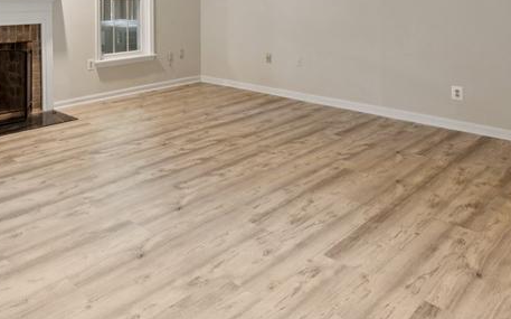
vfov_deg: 35.4
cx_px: 126
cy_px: -5
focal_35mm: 32
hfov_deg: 56.7
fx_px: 445
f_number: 8
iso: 200
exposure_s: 1/3.33
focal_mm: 14
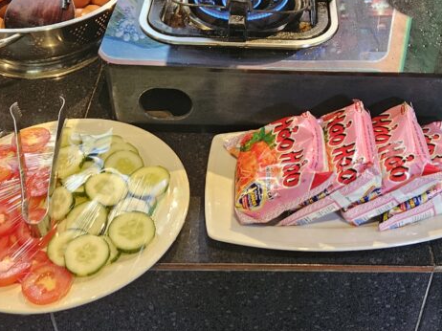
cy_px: 98
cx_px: 297
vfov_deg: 28.3
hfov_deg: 37.1
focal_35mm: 51
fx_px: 651
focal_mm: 5.4
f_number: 1.8
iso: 640
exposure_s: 1/50
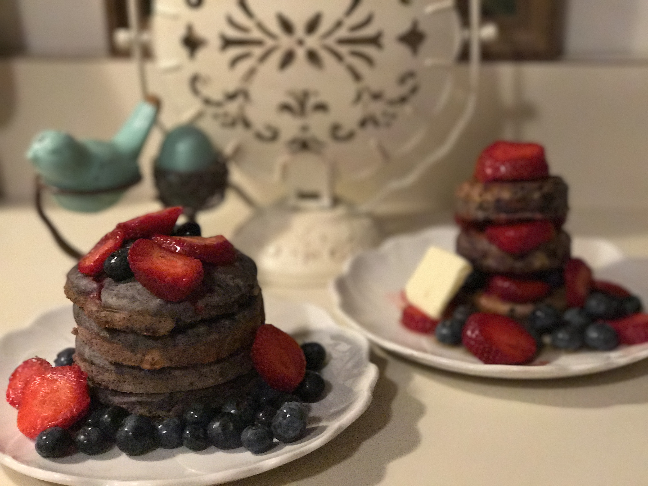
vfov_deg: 25.7
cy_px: 243
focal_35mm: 57
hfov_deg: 33.8
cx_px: 324
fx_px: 1067
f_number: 2.8
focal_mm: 6.6
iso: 800
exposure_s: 1/60
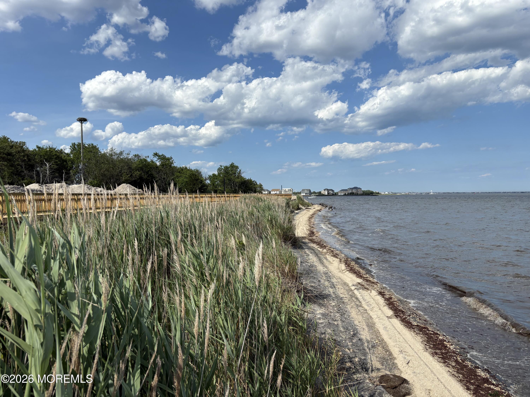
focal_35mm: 26
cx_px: 265
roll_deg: +1.3
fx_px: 398
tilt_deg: -1.1
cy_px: 198
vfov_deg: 53.1
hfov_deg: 67.3
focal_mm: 5.96
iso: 50
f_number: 1.6
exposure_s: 1/5814
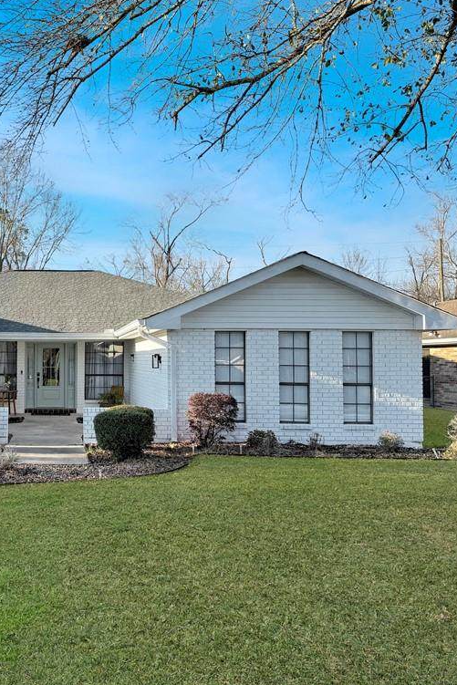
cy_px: 337
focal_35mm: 34
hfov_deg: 36.7
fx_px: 647
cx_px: 54
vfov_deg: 55.8
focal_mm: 6.76
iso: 80
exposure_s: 1/2232
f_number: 1.78
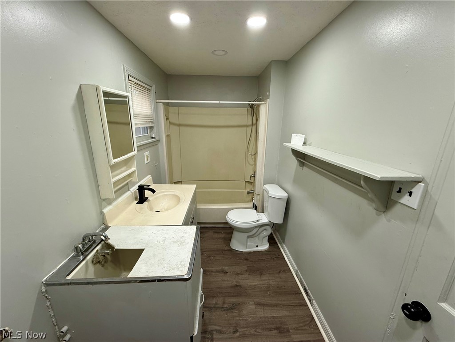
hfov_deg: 102.1
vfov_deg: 85.7
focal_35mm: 14
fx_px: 184
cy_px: 171
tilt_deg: -15.1
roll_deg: -0.2
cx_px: 228
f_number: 2.2
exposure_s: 1/120
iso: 160
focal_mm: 2.22
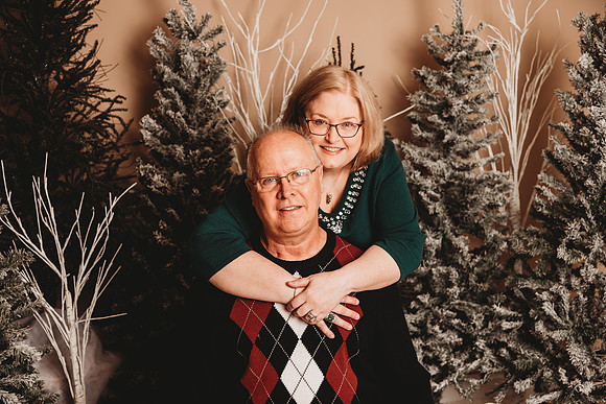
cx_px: 303
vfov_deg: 27.0
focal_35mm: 50
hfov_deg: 39.6
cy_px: 202
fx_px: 842
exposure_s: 1/160
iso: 100
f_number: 4
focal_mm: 50
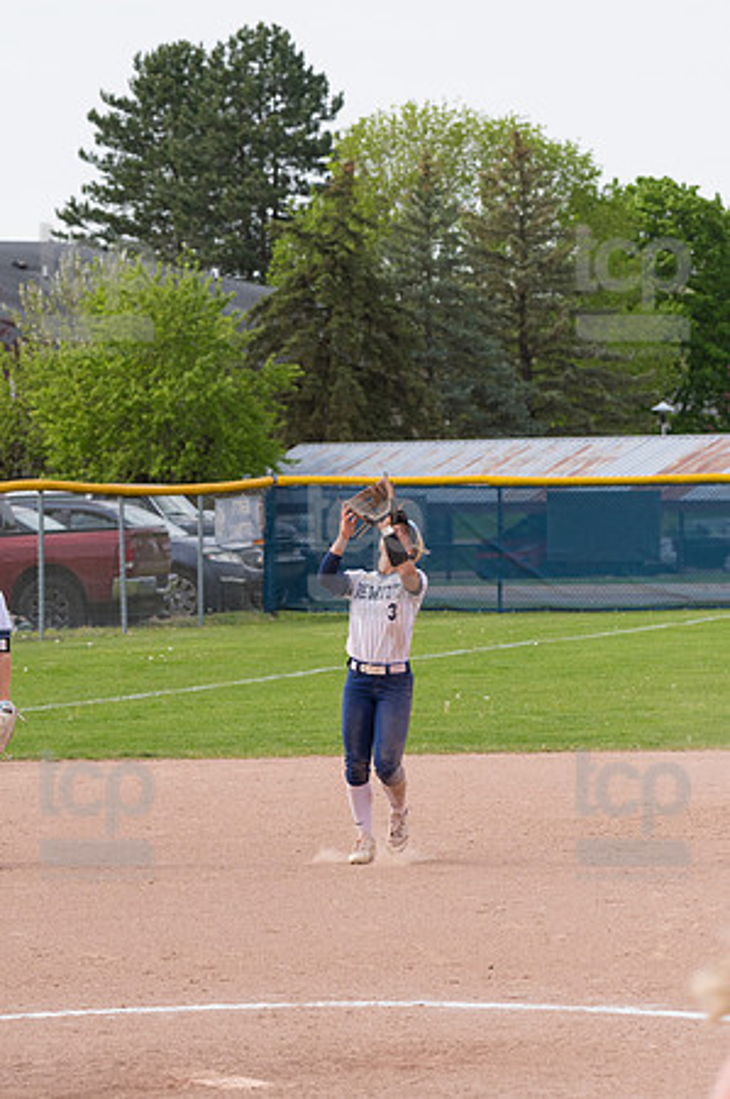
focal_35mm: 183
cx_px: 365
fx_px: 5579
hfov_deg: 7.5
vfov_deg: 11.2
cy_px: 550
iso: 400
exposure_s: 1/1600
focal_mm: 122
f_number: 5.6
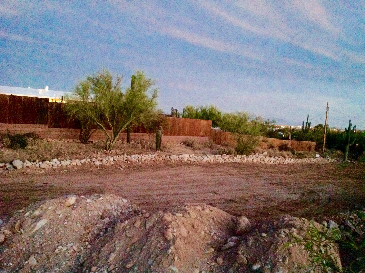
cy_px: 136
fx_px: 369
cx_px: 182
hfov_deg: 52.7
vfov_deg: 40.6
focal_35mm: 35
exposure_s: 1/15
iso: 800
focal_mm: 4.28
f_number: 2.4
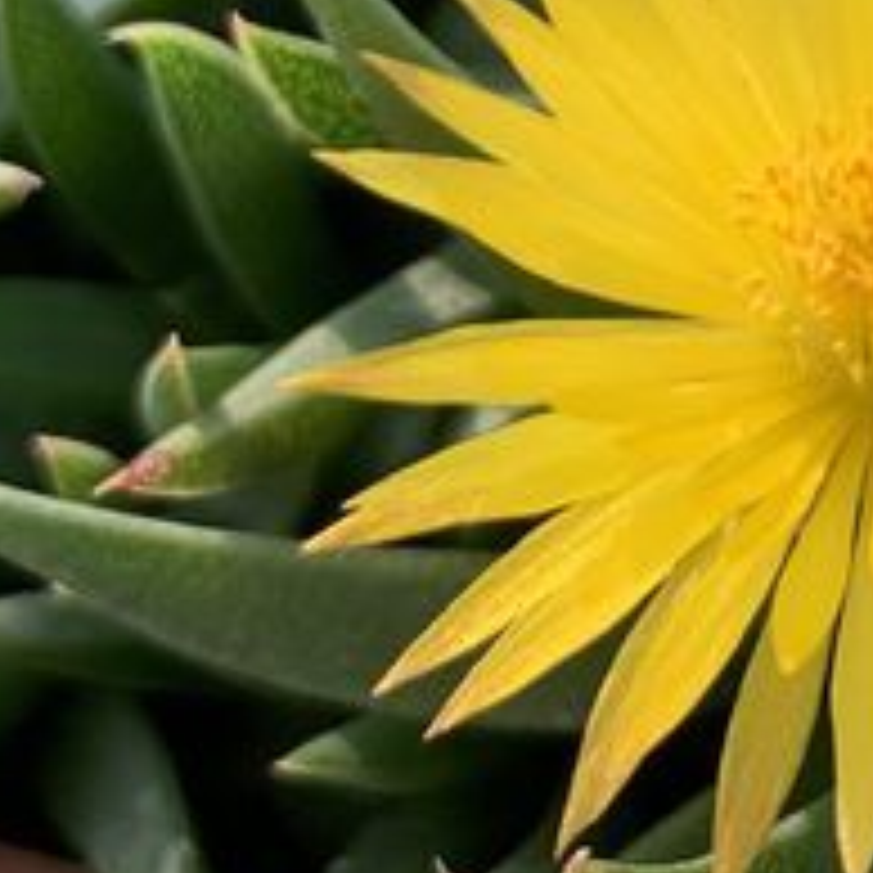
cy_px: -176
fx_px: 2711
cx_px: 922
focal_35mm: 95
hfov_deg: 17.7
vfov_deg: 17.4
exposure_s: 1/567
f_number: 1.8
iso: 25
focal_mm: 4.25
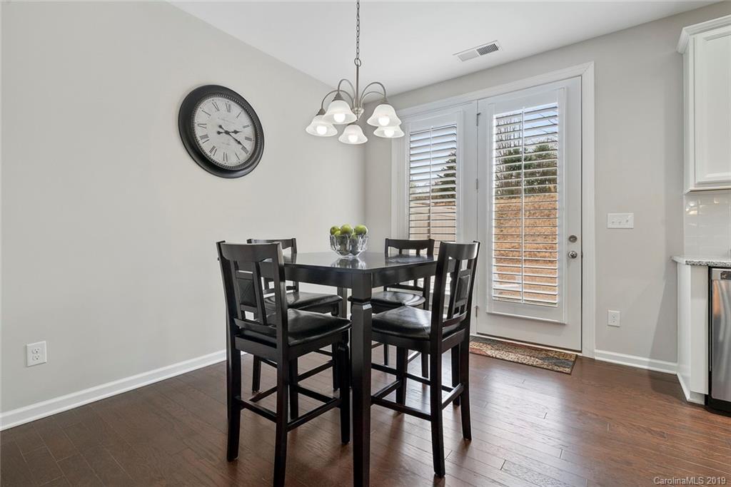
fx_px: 325
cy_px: 244
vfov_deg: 73.8
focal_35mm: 16
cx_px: 366
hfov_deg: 96.7
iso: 800
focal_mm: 16
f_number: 9
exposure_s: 1/13
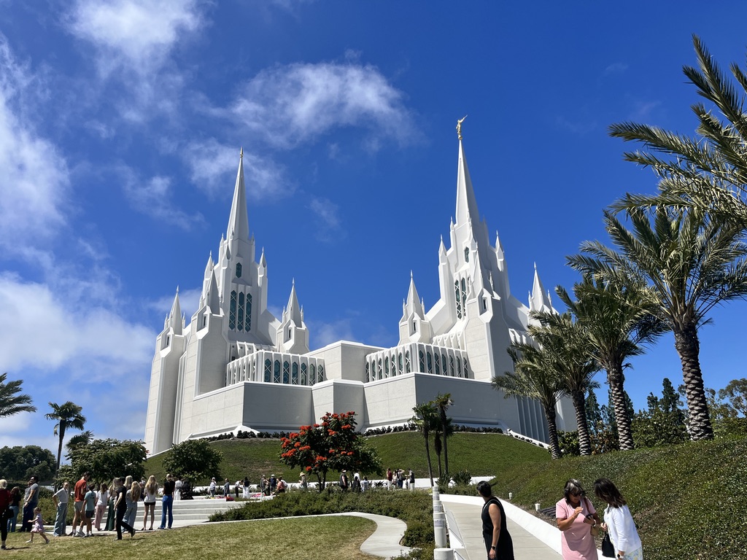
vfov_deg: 53.1
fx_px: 561
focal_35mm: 26
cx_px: 374
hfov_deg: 67.3
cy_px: 280
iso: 50
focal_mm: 5.1
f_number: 1.6
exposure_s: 1/5319
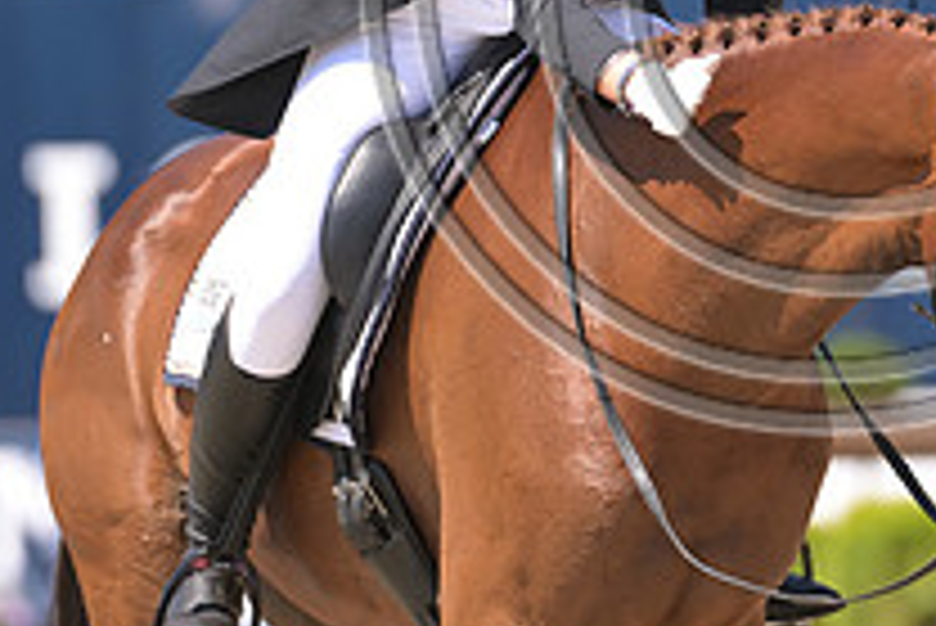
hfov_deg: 1.9
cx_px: 774
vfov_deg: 1.3
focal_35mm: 1061
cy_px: -92
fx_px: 27604
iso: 400
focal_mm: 380
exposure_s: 1/1250
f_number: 5
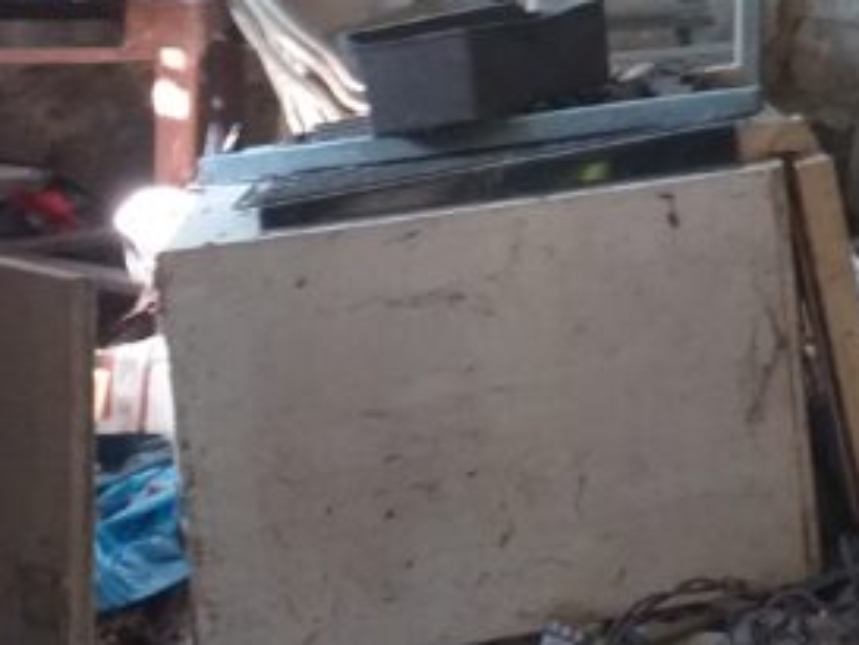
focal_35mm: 76
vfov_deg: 18.4
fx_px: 1887
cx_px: 931
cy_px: -132
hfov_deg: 24.1
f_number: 1.9
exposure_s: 1/33
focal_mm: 3.6
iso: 250
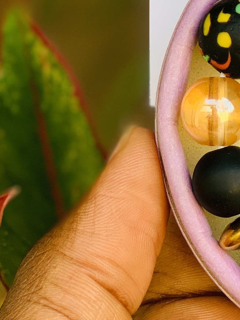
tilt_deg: -25.3
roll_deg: -1.2
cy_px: 154
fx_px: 1627
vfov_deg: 11.2
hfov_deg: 8.2
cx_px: 385
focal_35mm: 176
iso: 20
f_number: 2.4
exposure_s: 1/122
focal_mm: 6
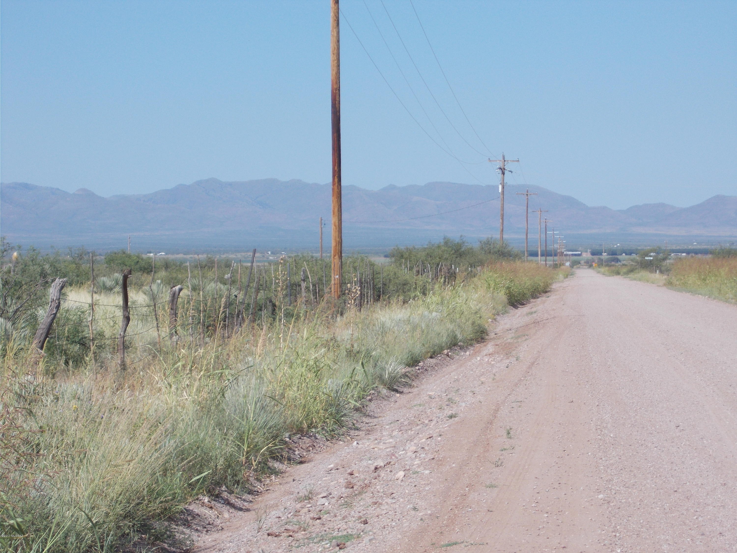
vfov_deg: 11.4
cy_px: 276
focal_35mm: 130
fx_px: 2768
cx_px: 368
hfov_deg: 15.2
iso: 80
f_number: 6.5
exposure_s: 1/320
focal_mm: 23
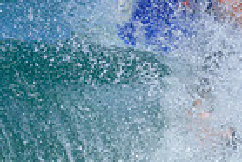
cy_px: 229
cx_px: 168
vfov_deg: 0.3
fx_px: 29359
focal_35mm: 4363
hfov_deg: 0.5
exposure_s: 1/2000
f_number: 6.3
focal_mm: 800
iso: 200
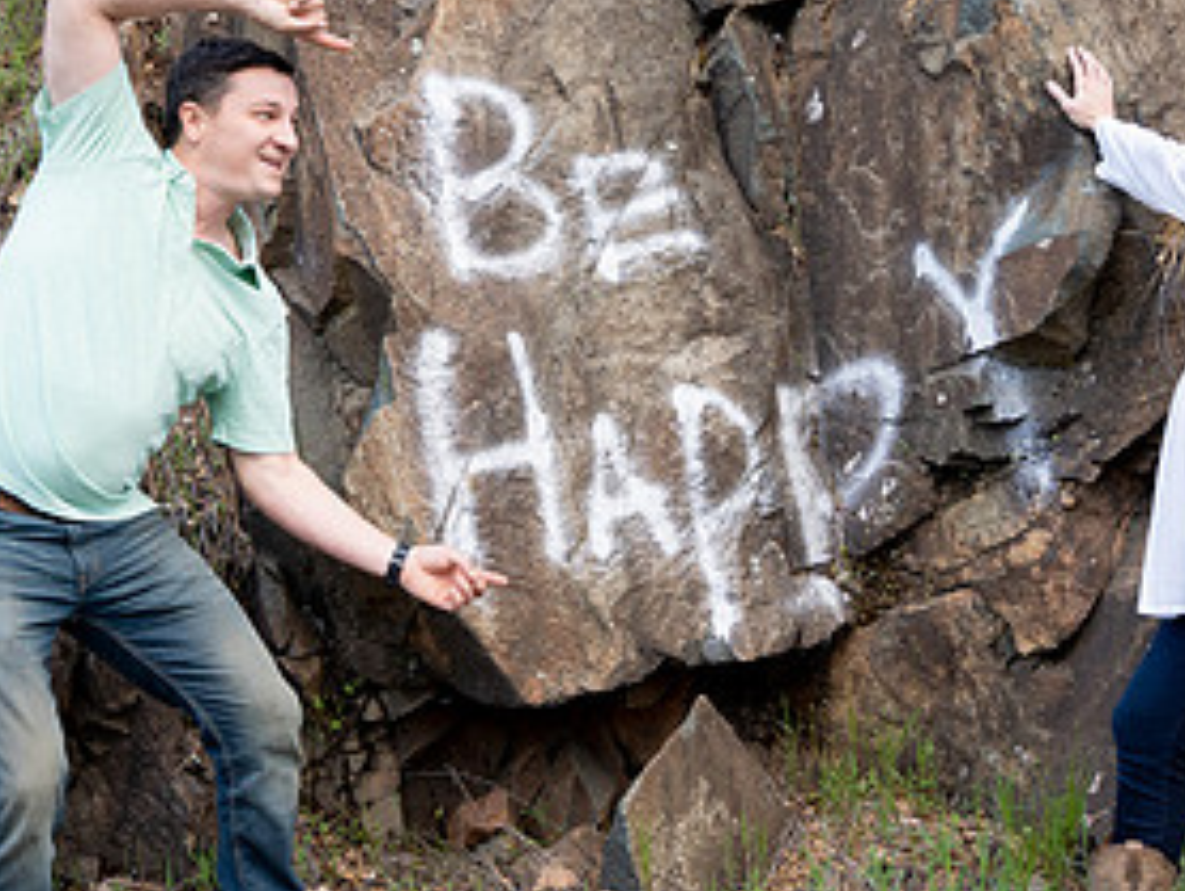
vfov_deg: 21.8
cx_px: 671
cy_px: 230
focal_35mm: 67
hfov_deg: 28.9
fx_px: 2296
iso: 400
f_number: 4.5
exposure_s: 1/125
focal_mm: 30
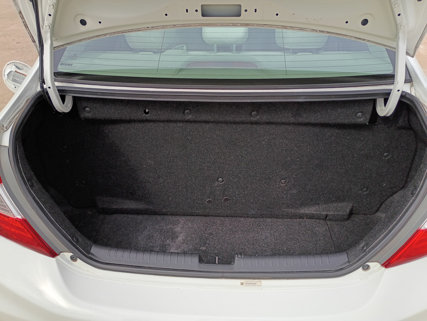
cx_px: 214
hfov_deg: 61.7
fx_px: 358
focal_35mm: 29
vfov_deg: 48.2
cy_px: 160
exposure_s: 1/446
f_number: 1.8
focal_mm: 4.27
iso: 100
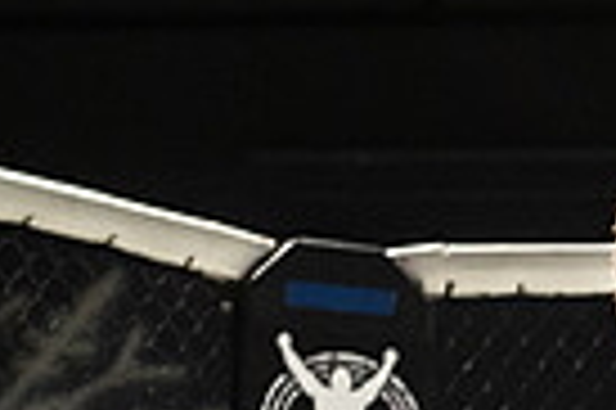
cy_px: 682
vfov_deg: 6.0
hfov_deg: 9.0
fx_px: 3845
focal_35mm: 225
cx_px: 846
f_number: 4.5
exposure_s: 1/500
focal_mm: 50
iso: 1600
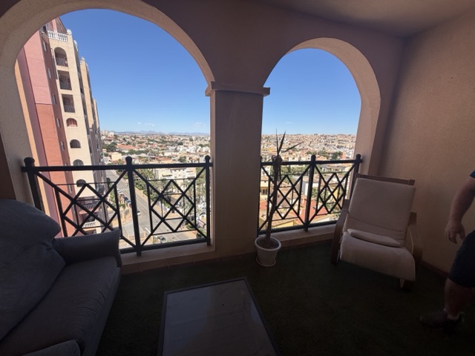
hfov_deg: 102.1
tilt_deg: -11.3
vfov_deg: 85.7
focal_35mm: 14
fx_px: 192
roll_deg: -1.1
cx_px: 238
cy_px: 178
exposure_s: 1/770
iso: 25
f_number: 2.2
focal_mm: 2.22
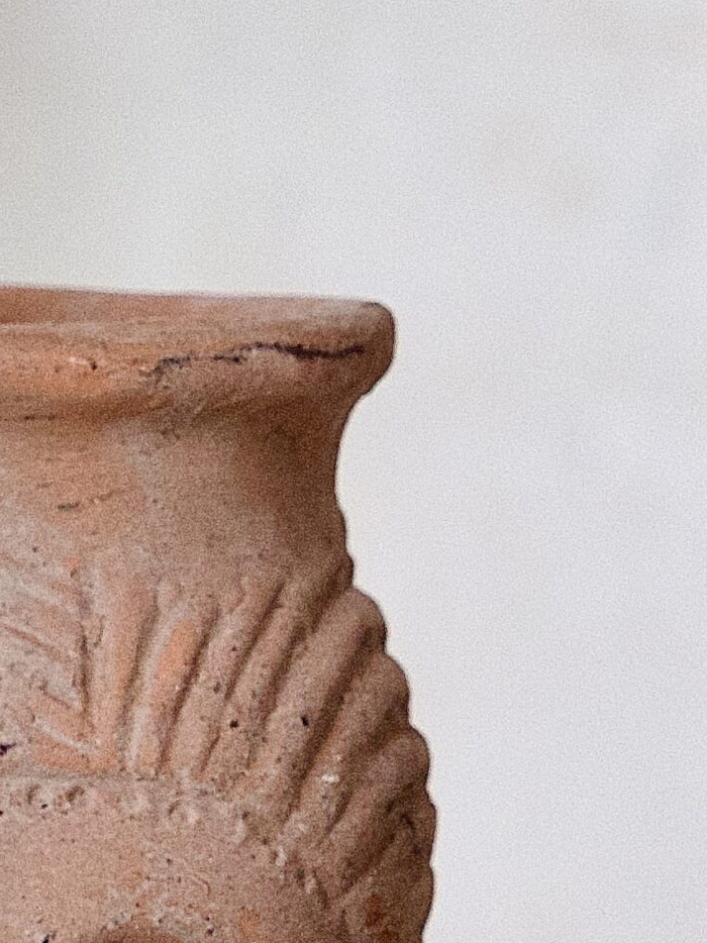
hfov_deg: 7.5
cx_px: 352
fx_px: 5392
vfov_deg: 9.9
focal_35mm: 198
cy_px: 977
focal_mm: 46
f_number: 3.9
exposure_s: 1/100
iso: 400
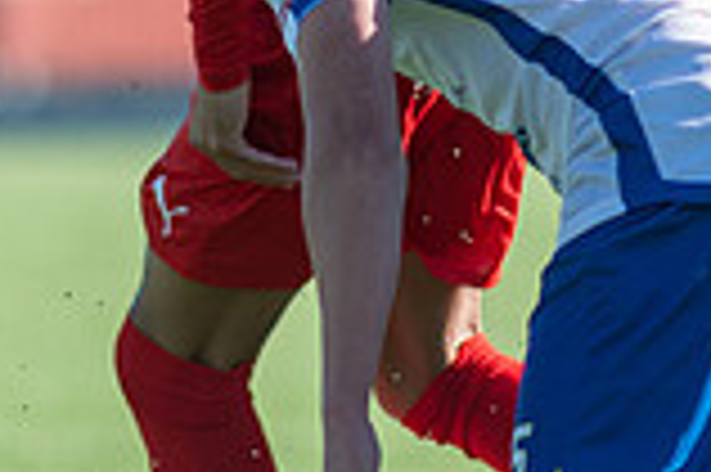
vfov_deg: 0.8
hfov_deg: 1.2
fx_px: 32691
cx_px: 230
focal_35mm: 1657
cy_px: 7
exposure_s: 1/2000
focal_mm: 300
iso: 200
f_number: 3.2
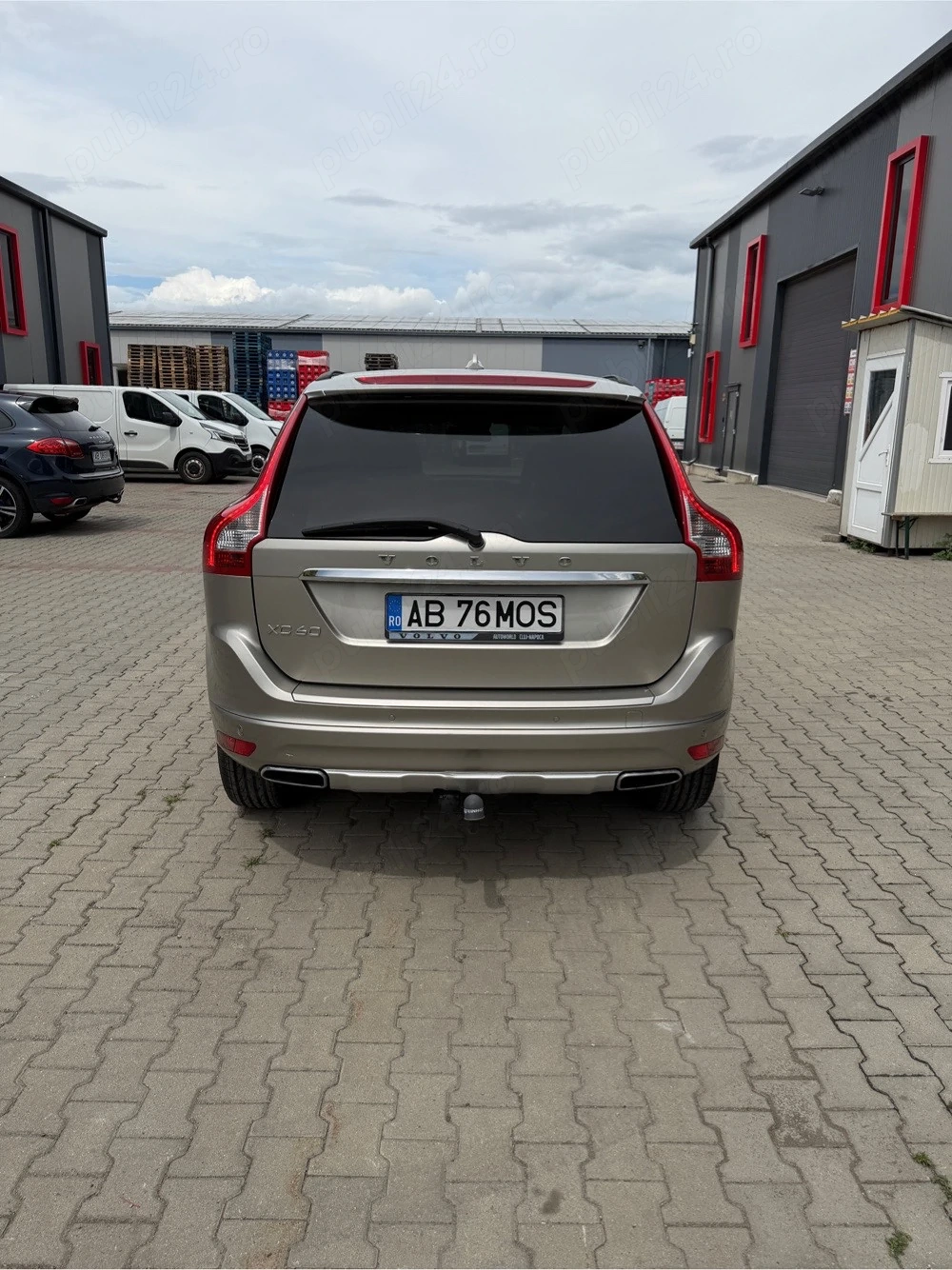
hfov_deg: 56.8
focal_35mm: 24
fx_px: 880
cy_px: 635
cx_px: 476
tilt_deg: -14.5
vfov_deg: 71.6
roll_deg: -1.5
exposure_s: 1/6711
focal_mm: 6.76
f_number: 1.78
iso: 80
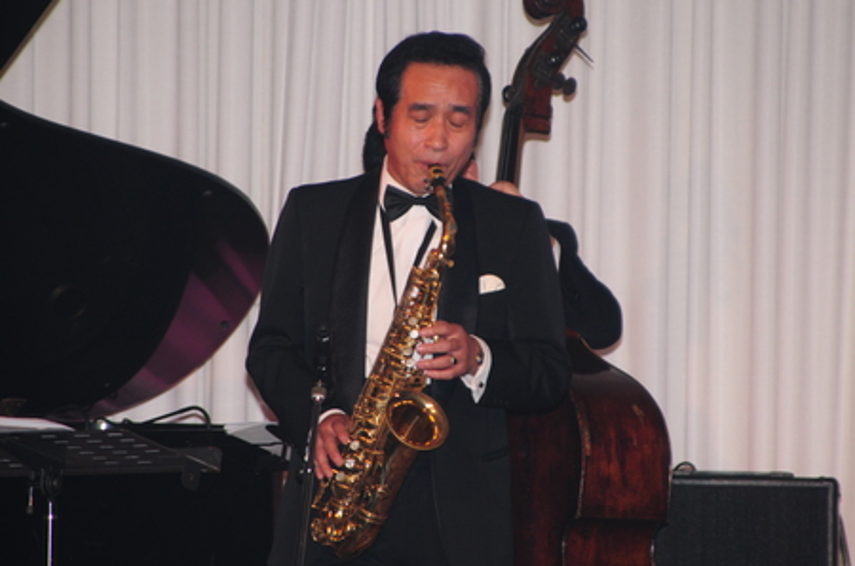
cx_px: 428
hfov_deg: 5.7
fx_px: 8532
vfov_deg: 3.8
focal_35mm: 360
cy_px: 283
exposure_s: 1/30
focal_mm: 240
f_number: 6.3
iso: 400
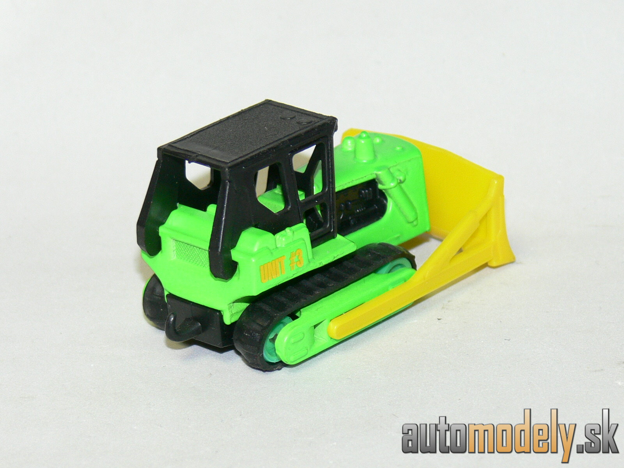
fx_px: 2884
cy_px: 234
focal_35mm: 160
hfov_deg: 12.3
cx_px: 312
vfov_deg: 9.3
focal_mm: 21.4
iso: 100
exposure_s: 1/30
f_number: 3.2
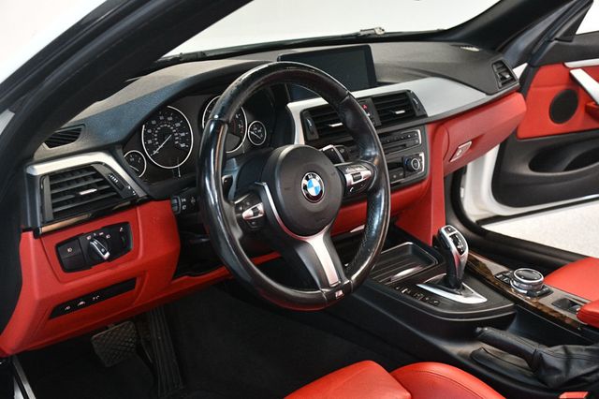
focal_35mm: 45
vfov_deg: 29.8
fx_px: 748
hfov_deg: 43.6
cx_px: 300
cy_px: 200
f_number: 4
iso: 3200
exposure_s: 1/60
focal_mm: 30
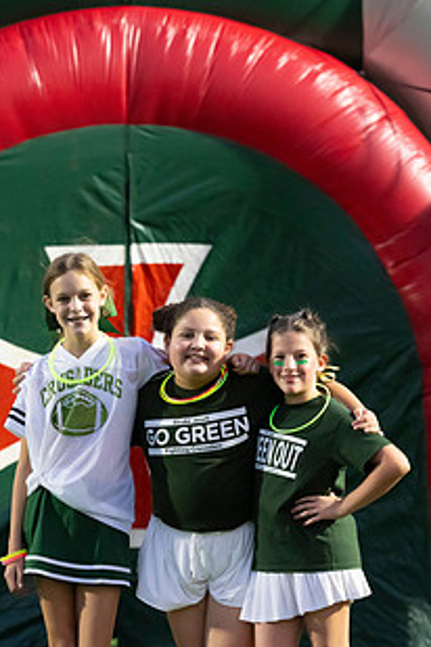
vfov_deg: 10.1
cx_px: 169
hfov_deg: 6.7
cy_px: 454
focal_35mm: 204
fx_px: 3663
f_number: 5.6
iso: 10000
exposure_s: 1/640
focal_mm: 140
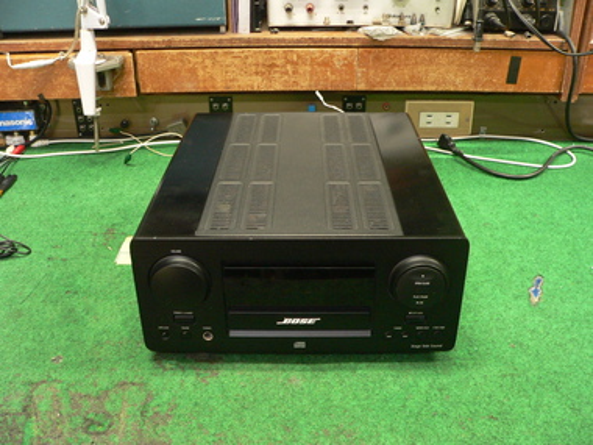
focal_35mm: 36
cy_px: 222
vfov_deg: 39.7
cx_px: 296
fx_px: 617
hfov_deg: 51.4
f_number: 2.8
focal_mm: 6
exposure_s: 1/8
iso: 200
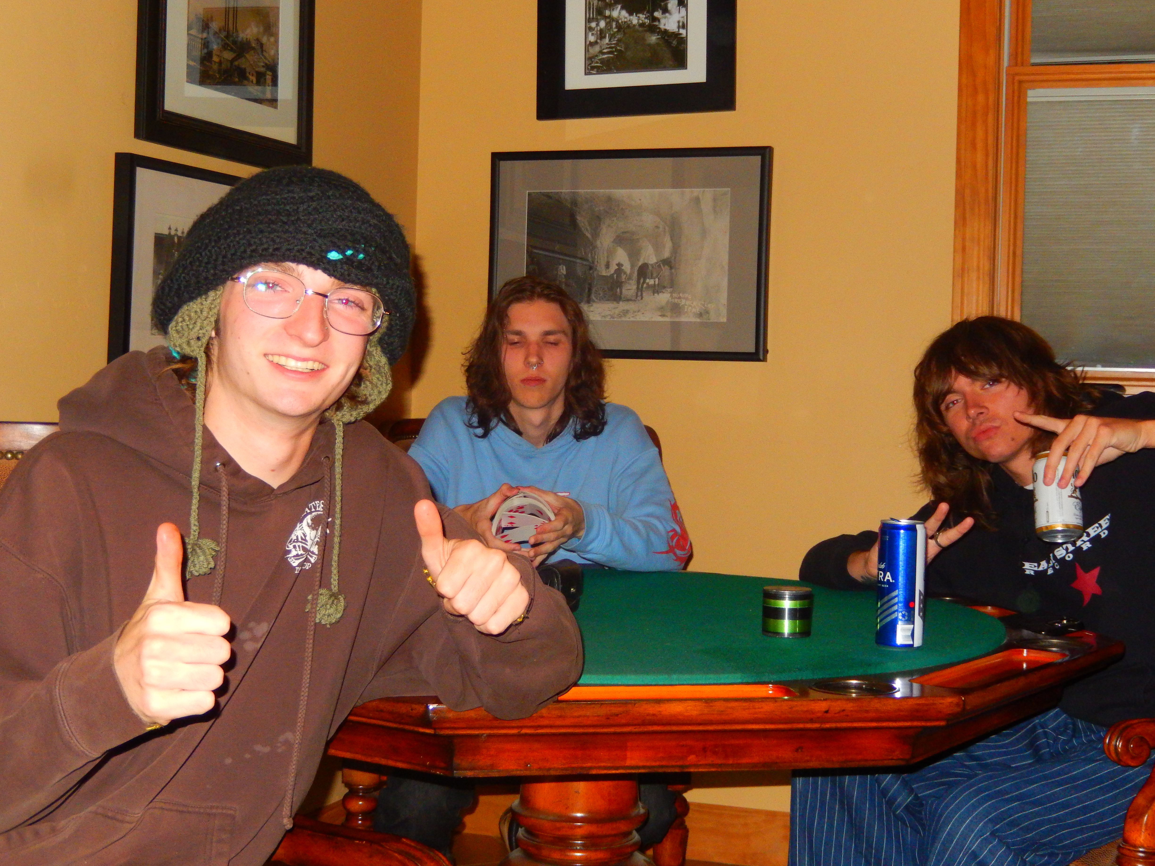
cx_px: 578
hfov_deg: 37.5
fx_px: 1702
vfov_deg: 28.6
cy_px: 433
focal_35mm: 51
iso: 500
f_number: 4.5
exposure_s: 1/30
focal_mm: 9.2
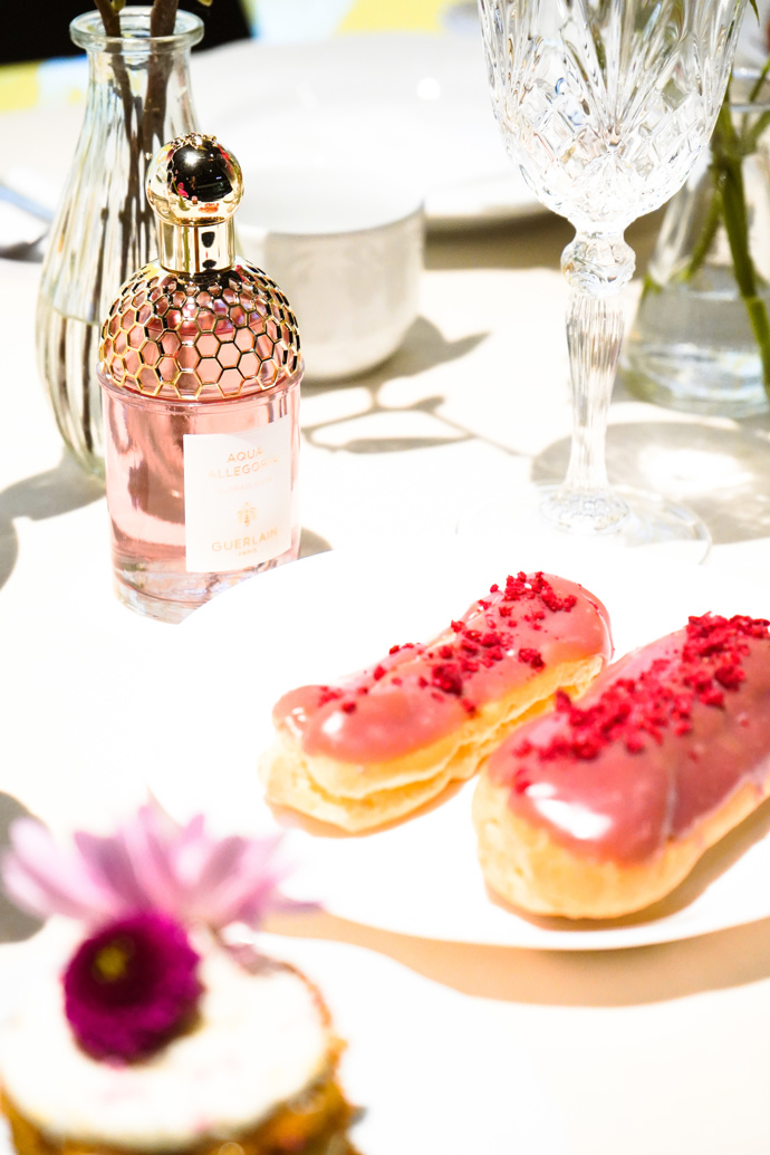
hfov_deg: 19.5
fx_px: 2246
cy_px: 578
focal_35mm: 70
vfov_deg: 28.8
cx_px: 385
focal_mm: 70
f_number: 5.6
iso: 8000
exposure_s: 1/100
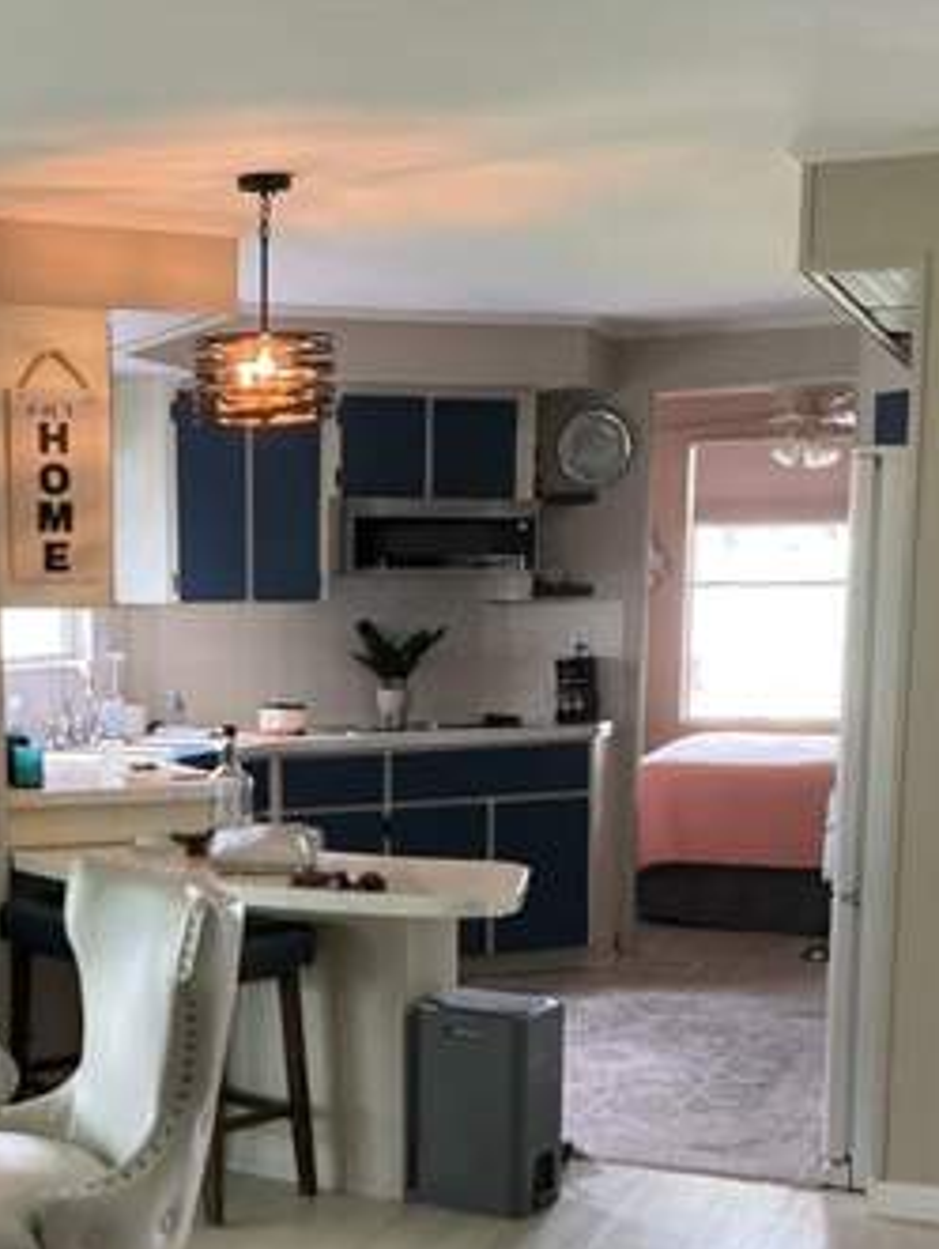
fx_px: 2022
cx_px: 226
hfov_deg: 25.8
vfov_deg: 33.6
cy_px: 932
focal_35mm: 56
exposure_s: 1/60
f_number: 1.8
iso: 125
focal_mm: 3
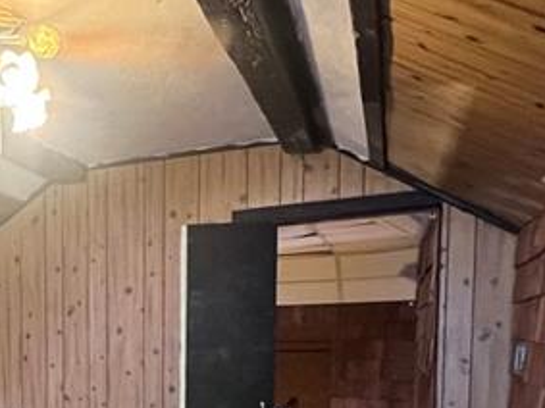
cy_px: 416
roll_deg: +1.7
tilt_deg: -4.9
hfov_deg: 34.5
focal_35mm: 47
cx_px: -65
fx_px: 740
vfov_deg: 28.8
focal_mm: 1.57
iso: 800
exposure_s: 1/30
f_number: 1.8
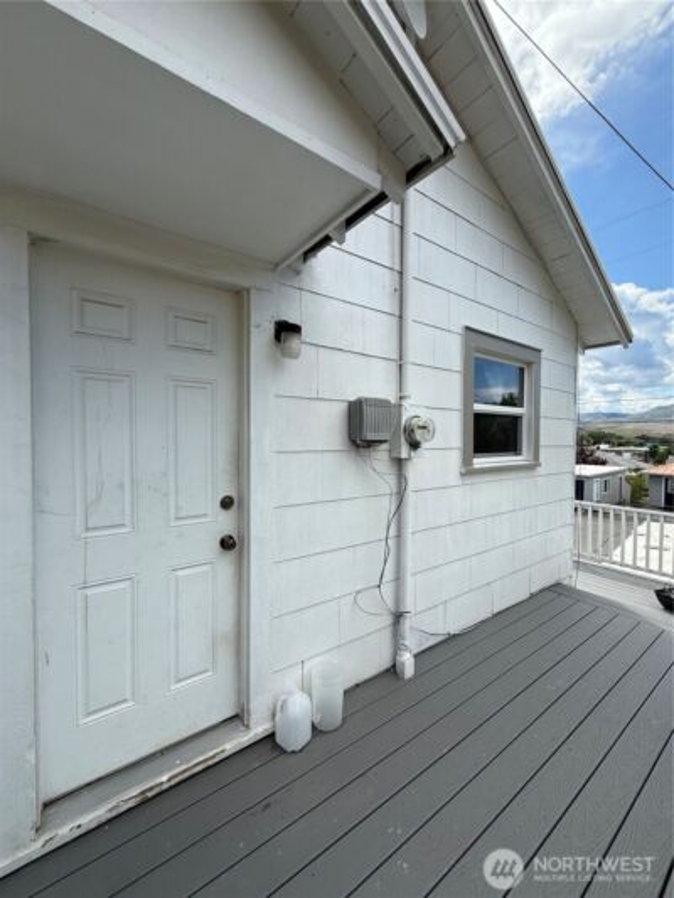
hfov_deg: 85.7
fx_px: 363
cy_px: 449
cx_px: 337
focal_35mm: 14
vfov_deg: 102.1
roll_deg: -1.4
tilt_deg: -0.3
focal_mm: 2.22
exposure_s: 1/1656
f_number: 2.2
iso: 50
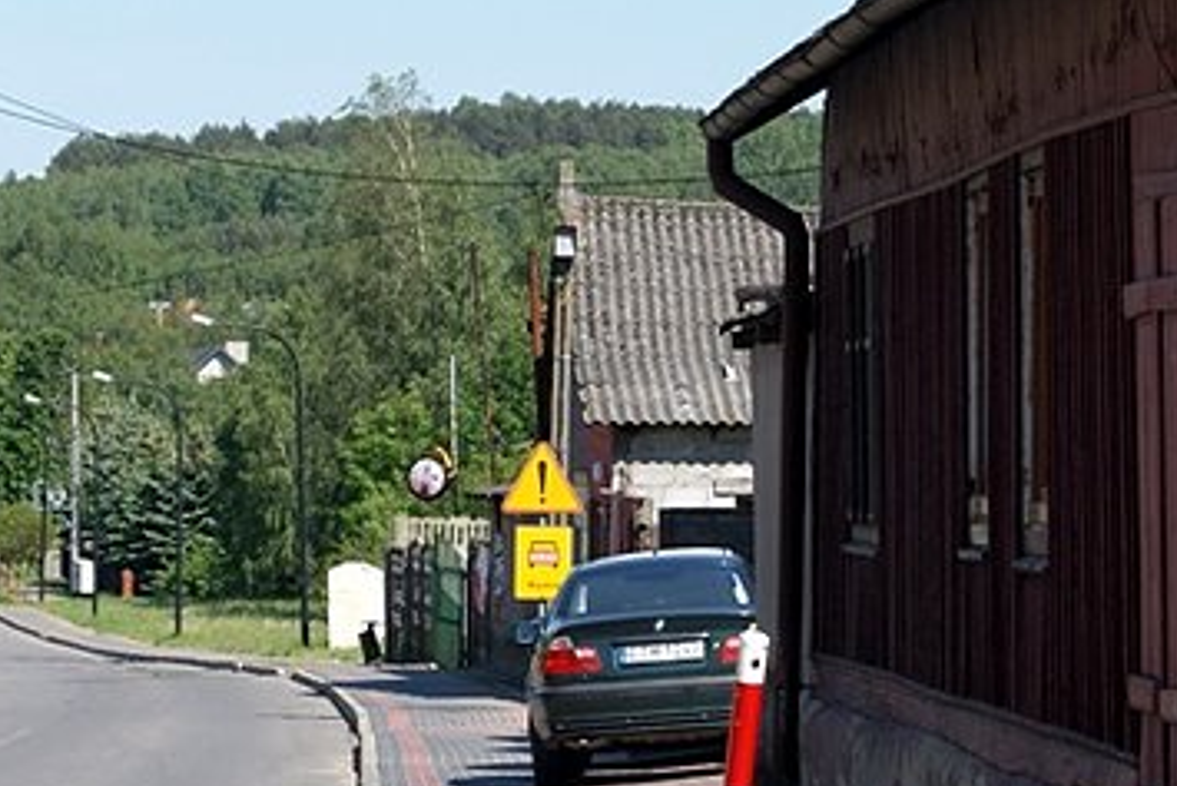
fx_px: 6844
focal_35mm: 209
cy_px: 27
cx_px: 235
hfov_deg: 9.8
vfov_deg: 6.6
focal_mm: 55
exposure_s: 1/160
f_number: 9
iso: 100
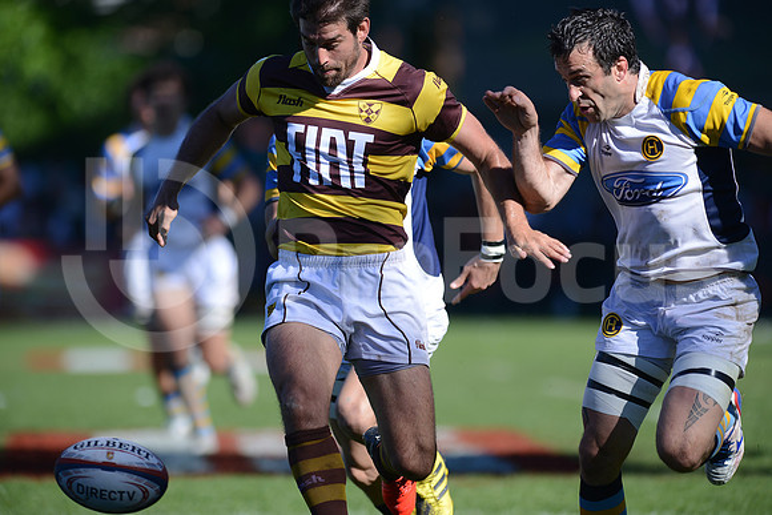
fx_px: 9008
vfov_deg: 3.3
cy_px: 258
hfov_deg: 4.9
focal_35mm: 420
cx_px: 386
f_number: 4
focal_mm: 420
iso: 200
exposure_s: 1/1250
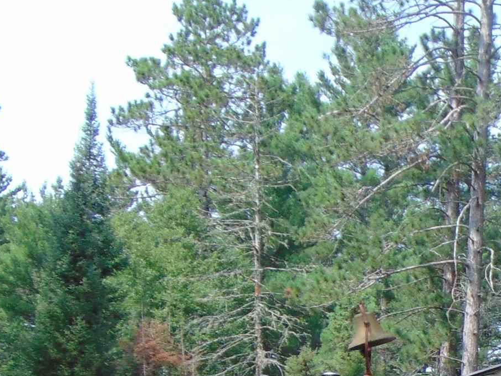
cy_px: 494
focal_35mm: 102
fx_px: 1476
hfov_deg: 17.7
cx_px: 704
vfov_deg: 13.9
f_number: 3.1
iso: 80
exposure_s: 1/500
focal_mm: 5.4
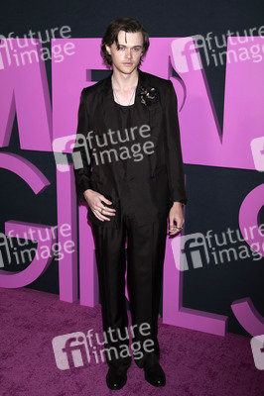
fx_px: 419
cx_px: 132
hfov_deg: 35.0
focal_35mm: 38
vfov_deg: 50.7
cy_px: 198
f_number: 6.3
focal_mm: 38
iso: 400
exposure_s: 1/200
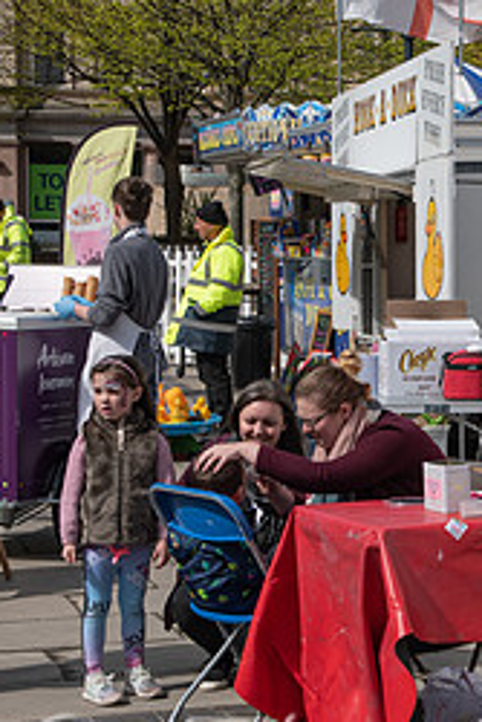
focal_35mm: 109
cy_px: 438
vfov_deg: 18.7
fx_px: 2186
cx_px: 520
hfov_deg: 12.4
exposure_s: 1/800
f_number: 7.1
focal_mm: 44
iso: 110
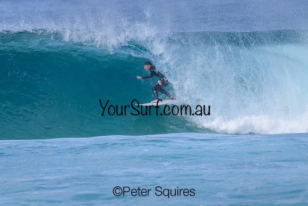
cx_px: 154
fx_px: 8557
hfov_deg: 2.1
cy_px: 103
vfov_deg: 1.4
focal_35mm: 1000
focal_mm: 1000
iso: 1400
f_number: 11
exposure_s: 1/2000
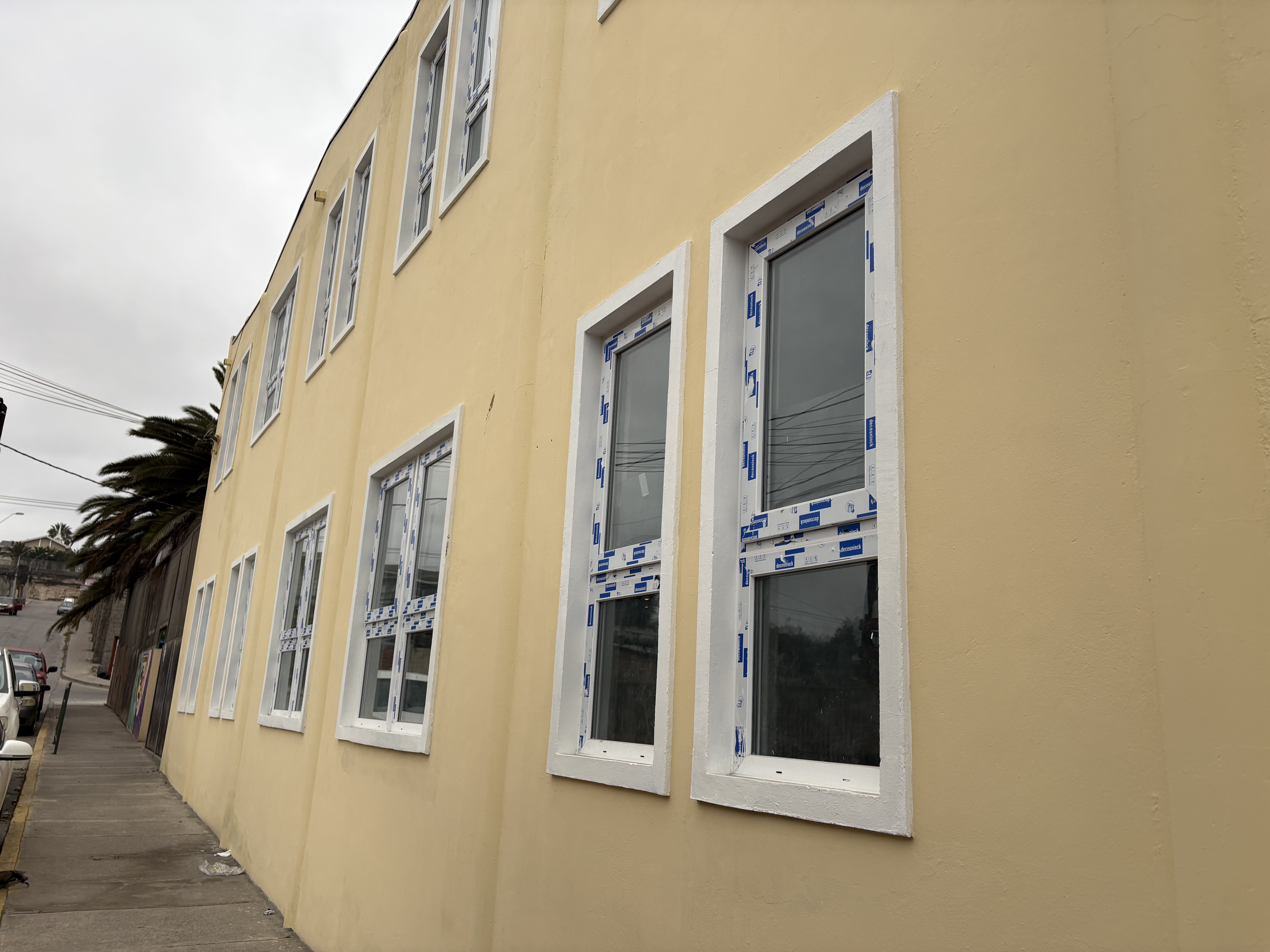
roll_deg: -2.5
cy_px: 476
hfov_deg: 67.3
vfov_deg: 53.1
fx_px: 954
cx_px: 635
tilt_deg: +12.6
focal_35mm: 26
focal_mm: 5.96
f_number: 1.6
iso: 50
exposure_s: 1/438
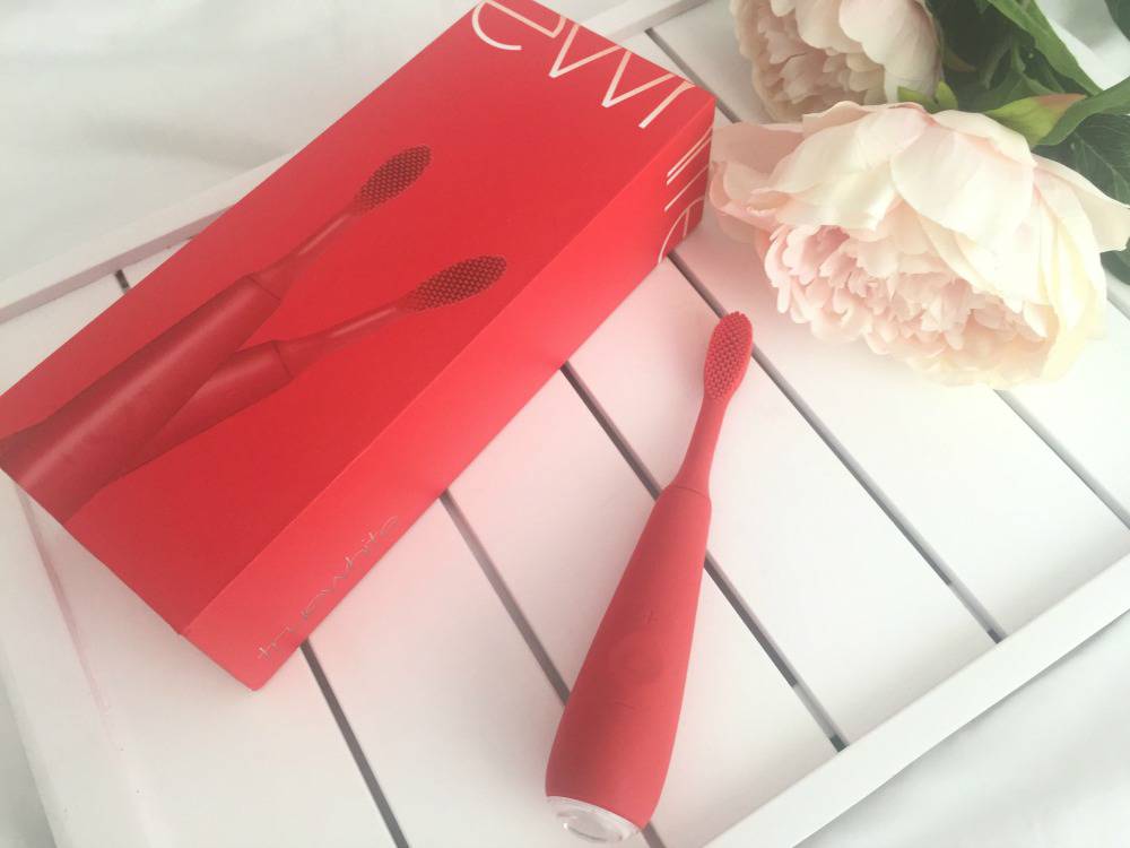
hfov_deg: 61.7
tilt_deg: -60.4
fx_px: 947
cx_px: 565
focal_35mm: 29
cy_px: 424
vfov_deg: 48.2
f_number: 2.2
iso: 50
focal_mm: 4.15
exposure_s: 1/33
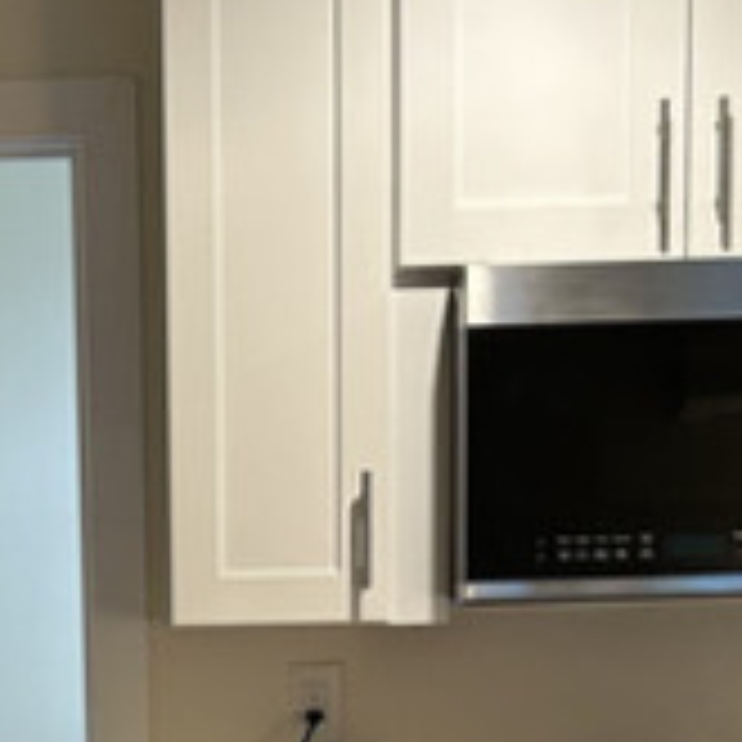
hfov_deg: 18.5
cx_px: 126
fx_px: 2255
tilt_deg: -6.9
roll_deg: +2.2
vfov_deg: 17.9
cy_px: 850
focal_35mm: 93
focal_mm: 5.7
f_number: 1.5
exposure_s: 1/60
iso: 160
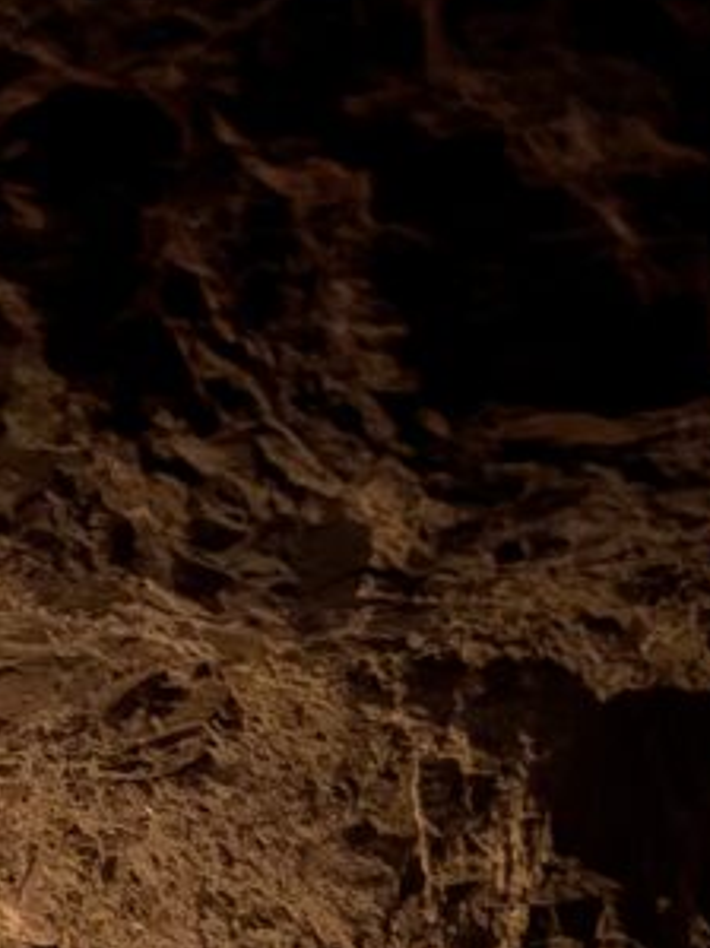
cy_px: 1471
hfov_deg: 15.3
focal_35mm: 89
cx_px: -358
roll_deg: -0.2
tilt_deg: +0.9
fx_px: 2436
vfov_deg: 19.0
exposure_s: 1/9
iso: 1000
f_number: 1.6
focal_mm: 5.96
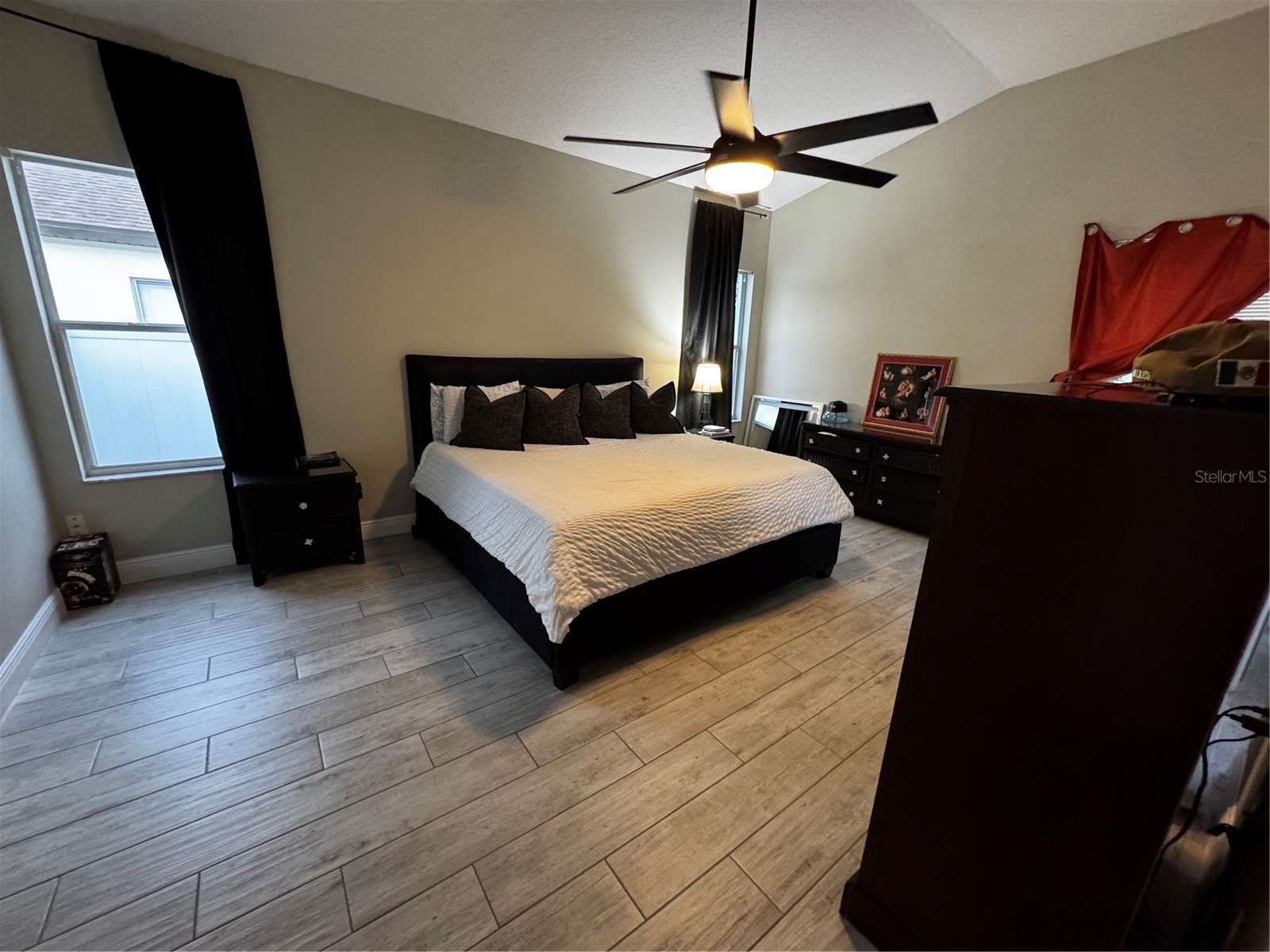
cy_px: 476
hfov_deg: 102.1
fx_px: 514
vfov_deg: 85.7
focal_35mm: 14
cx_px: 635
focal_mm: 2.22
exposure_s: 1/60
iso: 640
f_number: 2.2
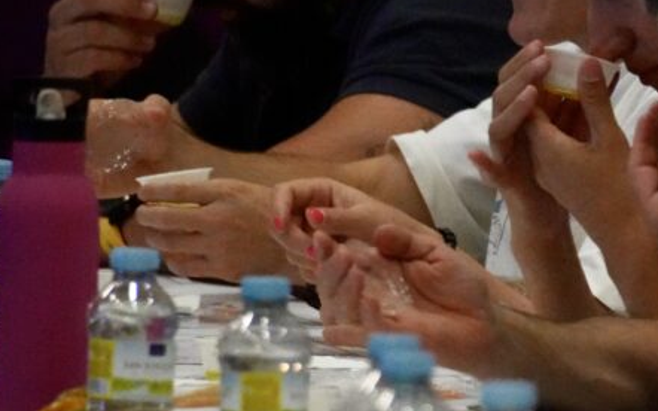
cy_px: 160
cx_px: 752
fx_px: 16637
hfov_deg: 2.3
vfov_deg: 1.4
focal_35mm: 928
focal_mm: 262
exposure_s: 1/160
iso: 8000
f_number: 6.3
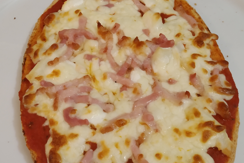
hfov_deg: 51.9
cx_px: 122
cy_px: 92
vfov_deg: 35.9
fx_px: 251
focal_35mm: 37
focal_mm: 3.82
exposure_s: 1/17
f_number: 2.2
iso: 640
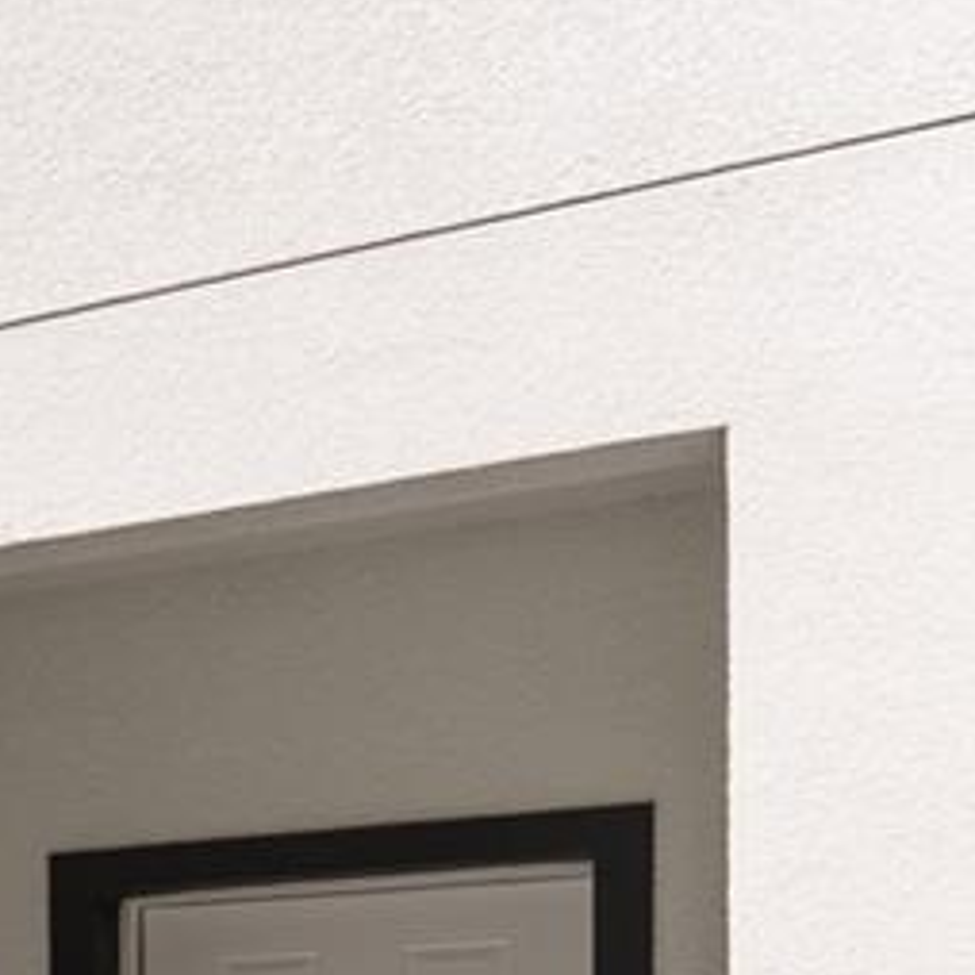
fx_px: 2900
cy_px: 1221
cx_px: -1846
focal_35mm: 91
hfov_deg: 11.7
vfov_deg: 18.0
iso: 100
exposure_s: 1/100
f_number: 8
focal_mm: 17
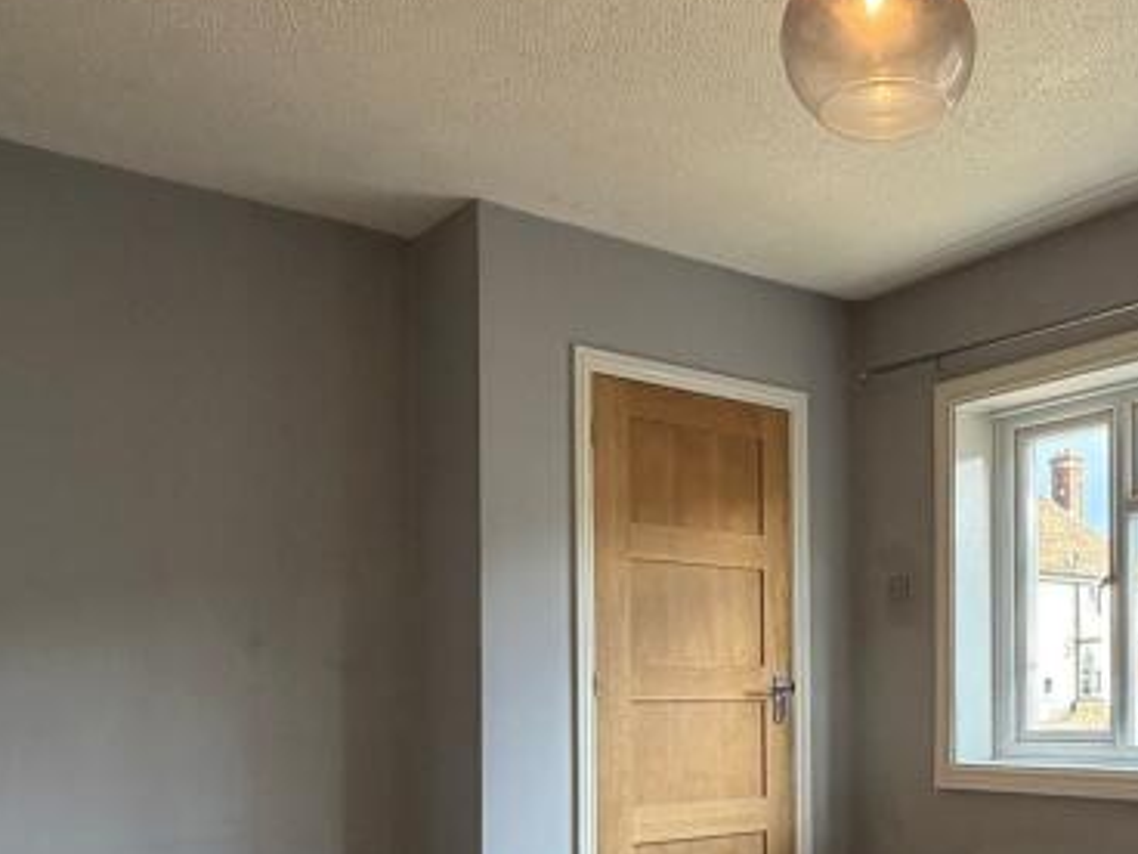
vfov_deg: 35.5
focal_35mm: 39
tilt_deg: -0.2
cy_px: 696
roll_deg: +0.2
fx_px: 1282
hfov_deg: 44.7
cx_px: 965
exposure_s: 1/121
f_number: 2.2
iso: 160
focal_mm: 2.22
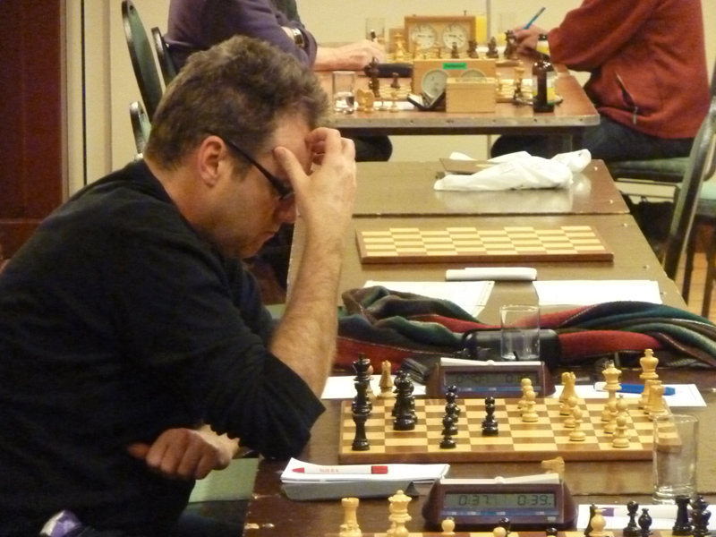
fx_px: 4344
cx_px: 358
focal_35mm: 210
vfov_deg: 7.1
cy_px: 268
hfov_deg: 9.4
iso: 1600
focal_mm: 34.4
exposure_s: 1/15
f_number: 4.6
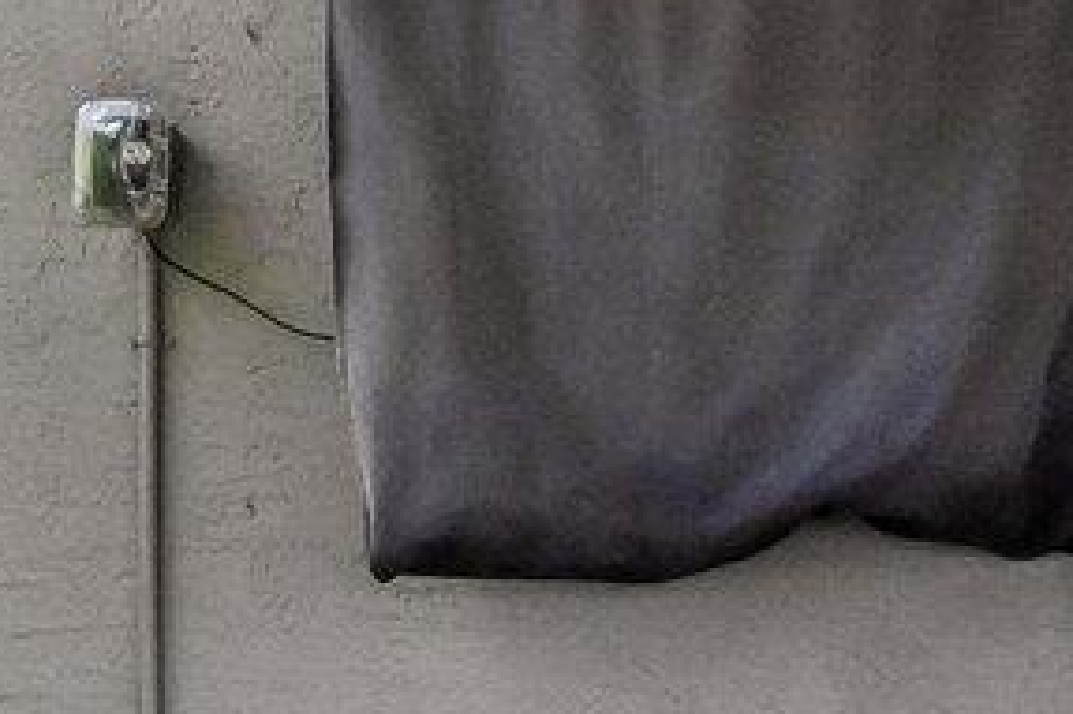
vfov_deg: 13.6
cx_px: 1353
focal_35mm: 100
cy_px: 634
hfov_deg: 19.1
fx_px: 2979
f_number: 8
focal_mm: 14
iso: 2500
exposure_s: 1/1600
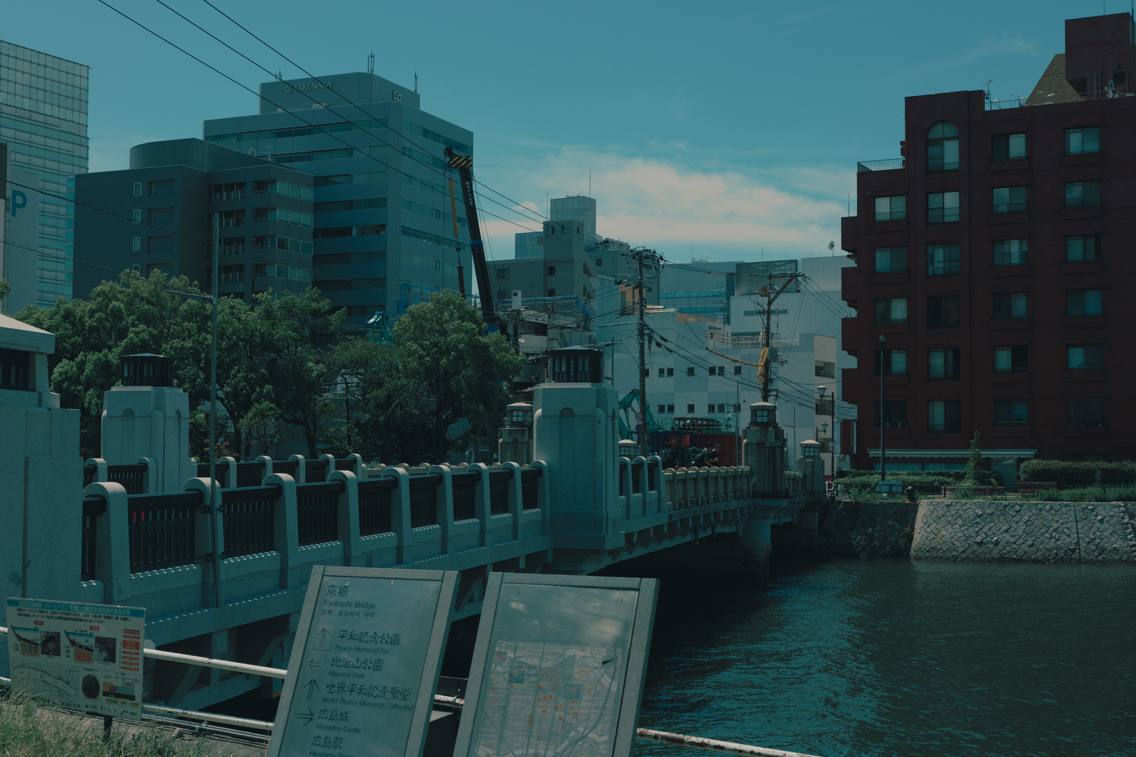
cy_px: 378
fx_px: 1546
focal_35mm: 49
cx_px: 568
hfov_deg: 40.3
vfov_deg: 27.5
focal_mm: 49
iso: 640
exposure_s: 1/1300
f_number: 8
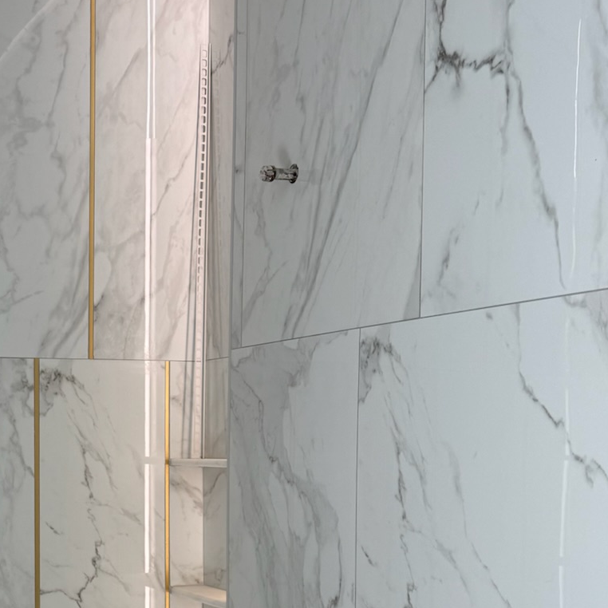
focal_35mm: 57
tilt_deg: -1.2
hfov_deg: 28.3
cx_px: 3
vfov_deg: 29.3
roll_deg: -0.4
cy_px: 502
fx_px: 1133
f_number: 1.78
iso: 80
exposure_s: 1/333
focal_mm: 6.76
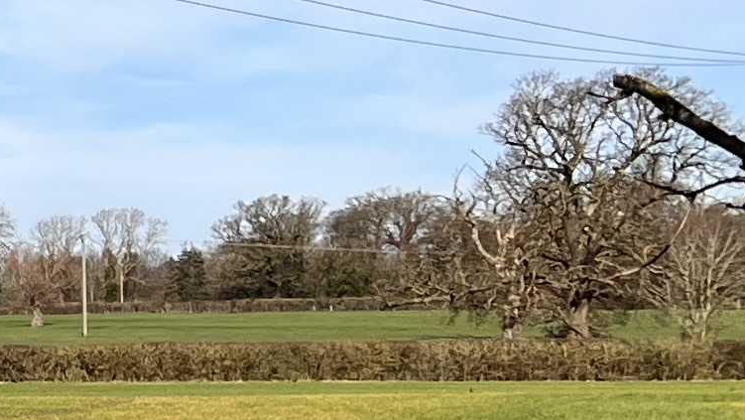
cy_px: 262
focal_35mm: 152
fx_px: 3004
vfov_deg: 8.0
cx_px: -1027
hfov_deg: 11.7
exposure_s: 1/5882
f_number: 1.5
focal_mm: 5.7
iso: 50
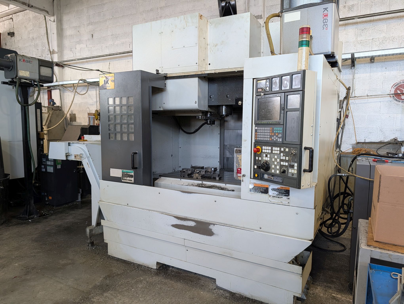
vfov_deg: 56.9
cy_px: 152
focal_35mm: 24
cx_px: 202
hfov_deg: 71.5
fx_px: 280
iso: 213
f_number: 1.68
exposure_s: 1/100
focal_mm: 6.9
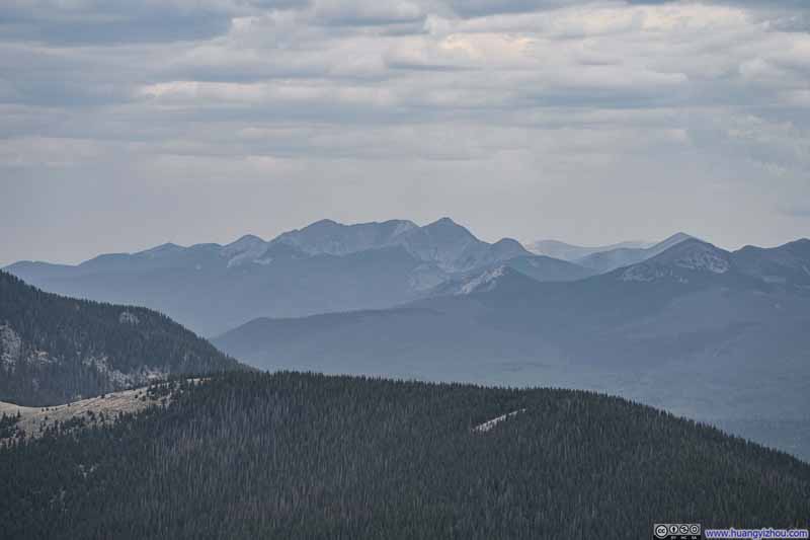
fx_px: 2699
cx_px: 405
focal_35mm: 120
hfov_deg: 17.1
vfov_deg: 11.4
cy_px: 270
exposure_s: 1/800
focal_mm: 120
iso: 64
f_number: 5.6
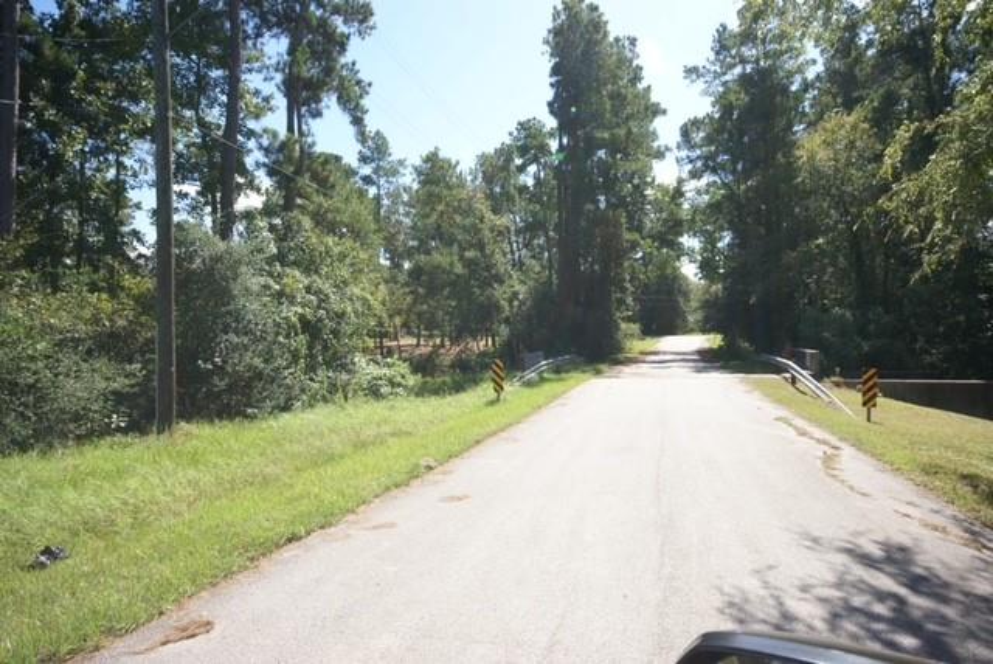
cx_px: 496
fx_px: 621
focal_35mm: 22
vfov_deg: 56.3
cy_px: 332
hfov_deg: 77.3
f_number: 11
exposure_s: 1/80
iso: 100
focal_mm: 15
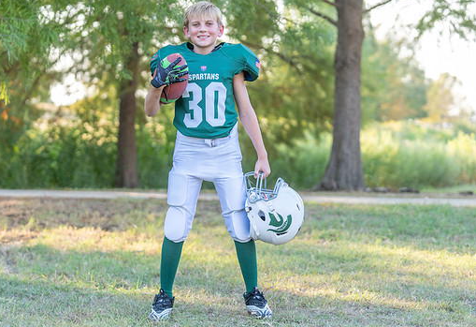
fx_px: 1240
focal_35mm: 93
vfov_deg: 15.0
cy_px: 153
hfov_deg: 21.7
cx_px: 209
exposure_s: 1/320
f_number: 2.8
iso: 250
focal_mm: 76
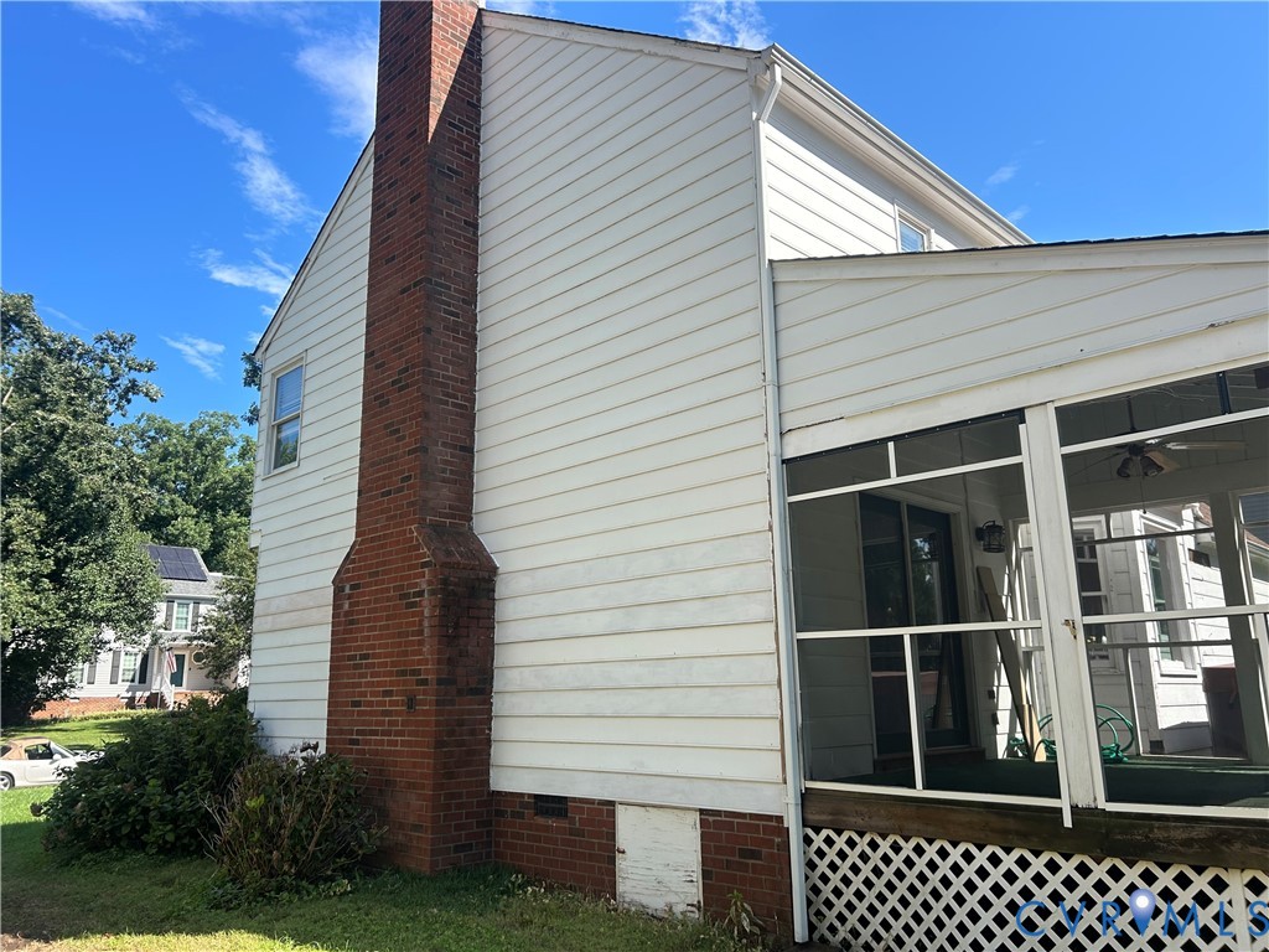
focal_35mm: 26
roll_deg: +1.2
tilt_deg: +13.0
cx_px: 634
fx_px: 953
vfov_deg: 53.1
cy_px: 476
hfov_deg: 67.3
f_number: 1.5
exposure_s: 1/1934
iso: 50
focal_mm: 5.7
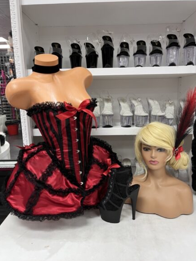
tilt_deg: -12.0
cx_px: 100
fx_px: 204
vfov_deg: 65.3
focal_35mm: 27
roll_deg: +1.6
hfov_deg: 51.3
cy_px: 135
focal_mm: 5.1
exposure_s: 1/60
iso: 200
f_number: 1.6
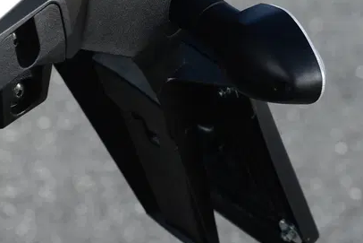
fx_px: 5063
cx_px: -140
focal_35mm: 502
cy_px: -52
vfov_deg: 2.7
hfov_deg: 4.1
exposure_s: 1/250
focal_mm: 170
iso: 200
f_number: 10
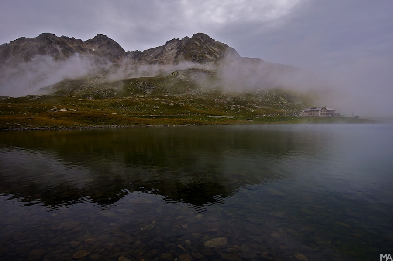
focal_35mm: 20
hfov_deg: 85.5
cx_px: 196
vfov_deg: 63.1
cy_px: 130
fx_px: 213
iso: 100
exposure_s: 1/400
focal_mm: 13
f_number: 8
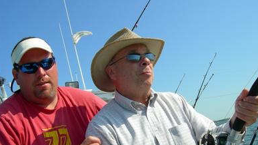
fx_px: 274
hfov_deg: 50.5
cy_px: 88
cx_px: 128
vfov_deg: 29.7
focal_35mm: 40
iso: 64
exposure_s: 1/261
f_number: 6.8
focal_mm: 7.5
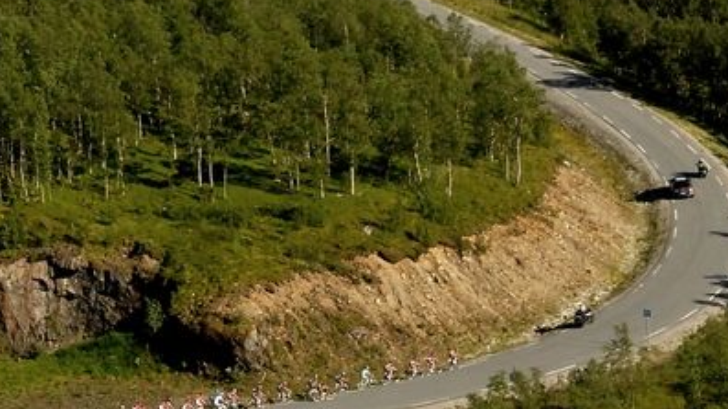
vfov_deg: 8.6
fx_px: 2663
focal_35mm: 138
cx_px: -160
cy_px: -134
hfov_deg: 15.0
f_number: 6.3
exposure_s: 1/1600
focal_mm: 34
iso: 640
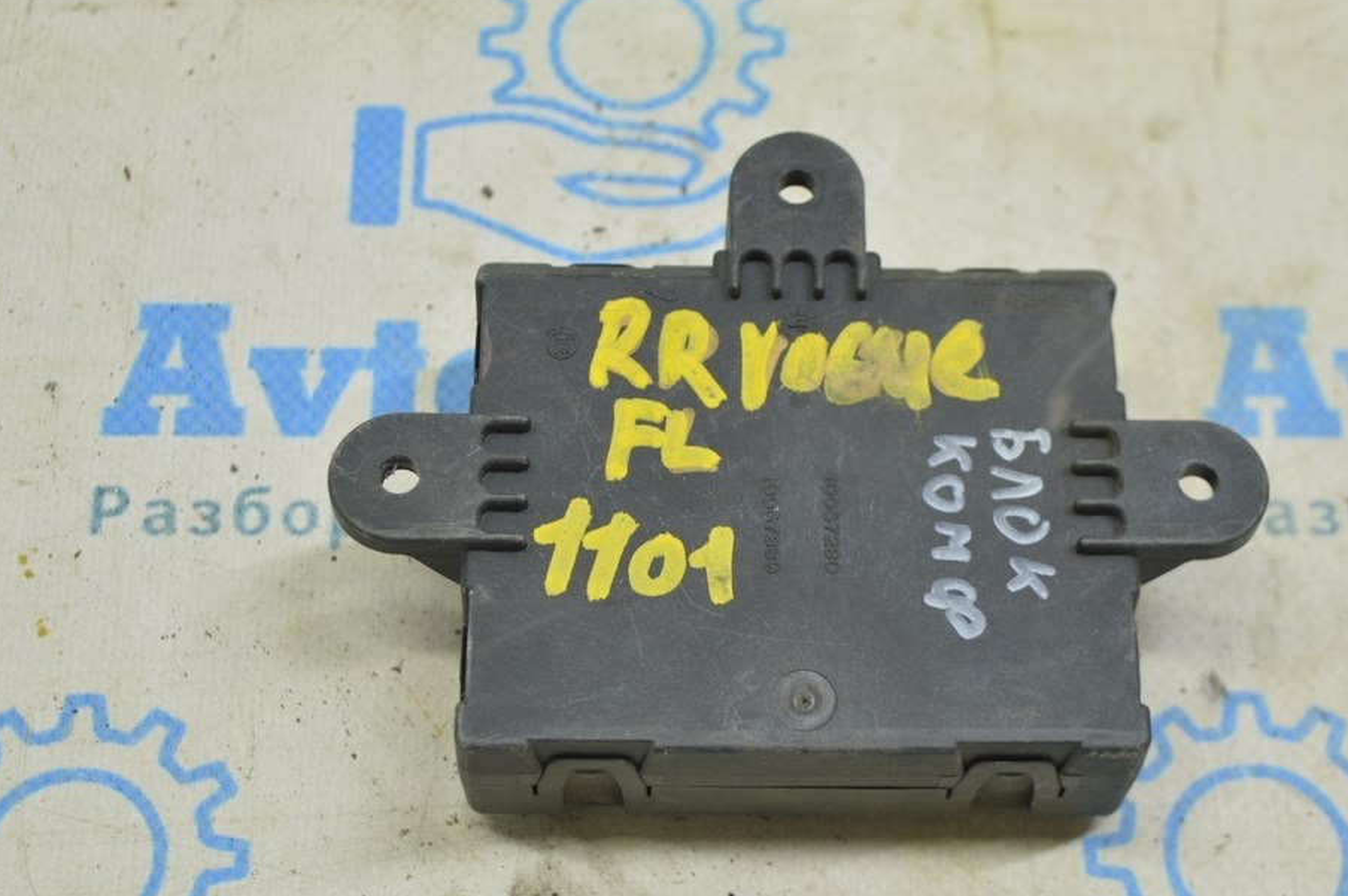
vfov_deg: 20.0
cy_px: 499
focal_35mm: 68
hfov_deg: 29.7
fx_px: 2544
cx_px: 755
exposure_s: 1/20
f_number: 5.6
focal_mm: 40
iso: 400
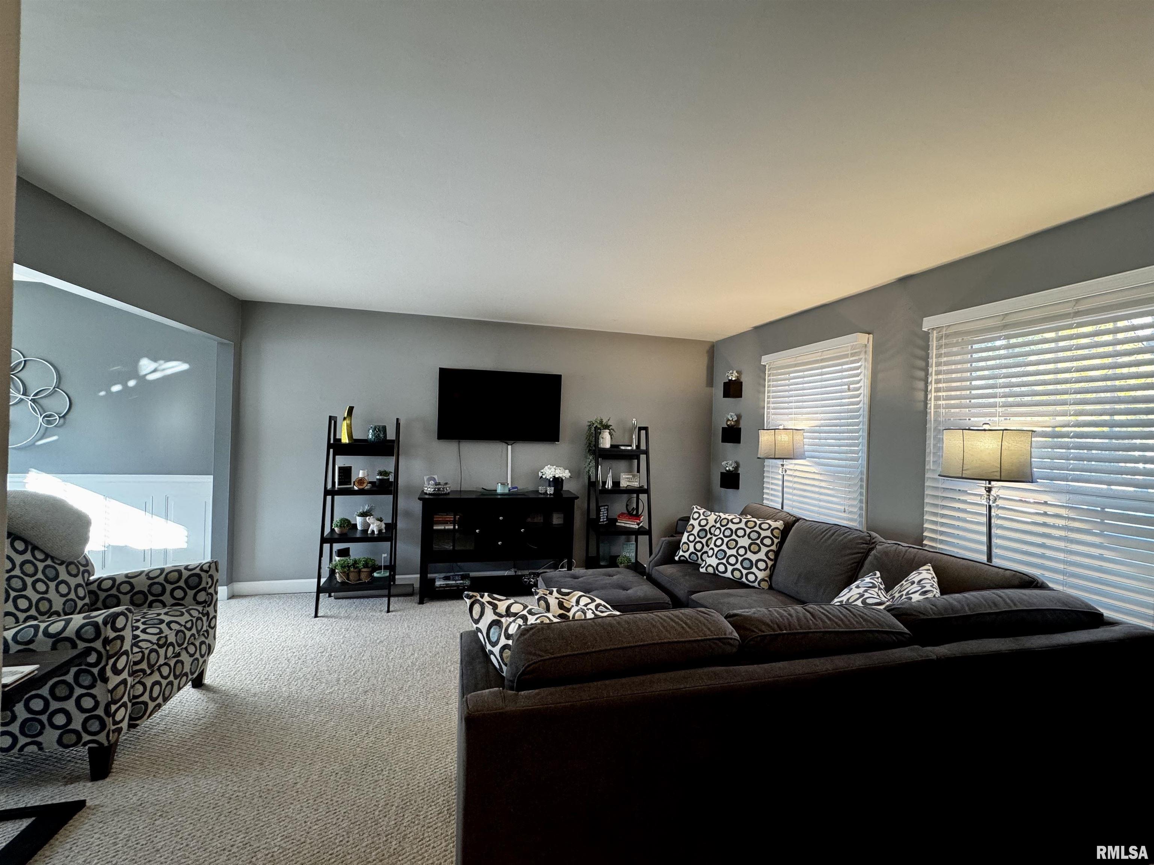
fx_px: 467
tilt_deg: -0.6
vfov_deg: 85.7
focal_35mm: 14
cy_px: 432
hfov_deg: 102.1
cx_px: 577
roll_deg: -2.2
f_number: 2.2
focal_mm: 2.22
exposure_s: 1/60
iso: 200
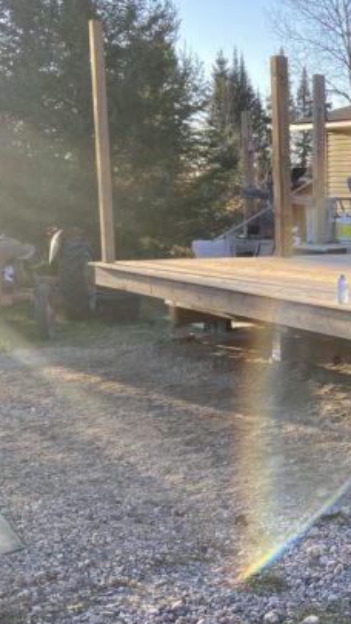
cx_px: 482
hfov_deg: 19.4
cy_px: 339
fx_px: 926
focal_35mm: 56
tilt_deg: -9.7
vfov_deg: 37.2
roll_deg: -0.9
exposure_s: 1/340
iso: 32
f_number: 1.8
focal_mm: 4.25
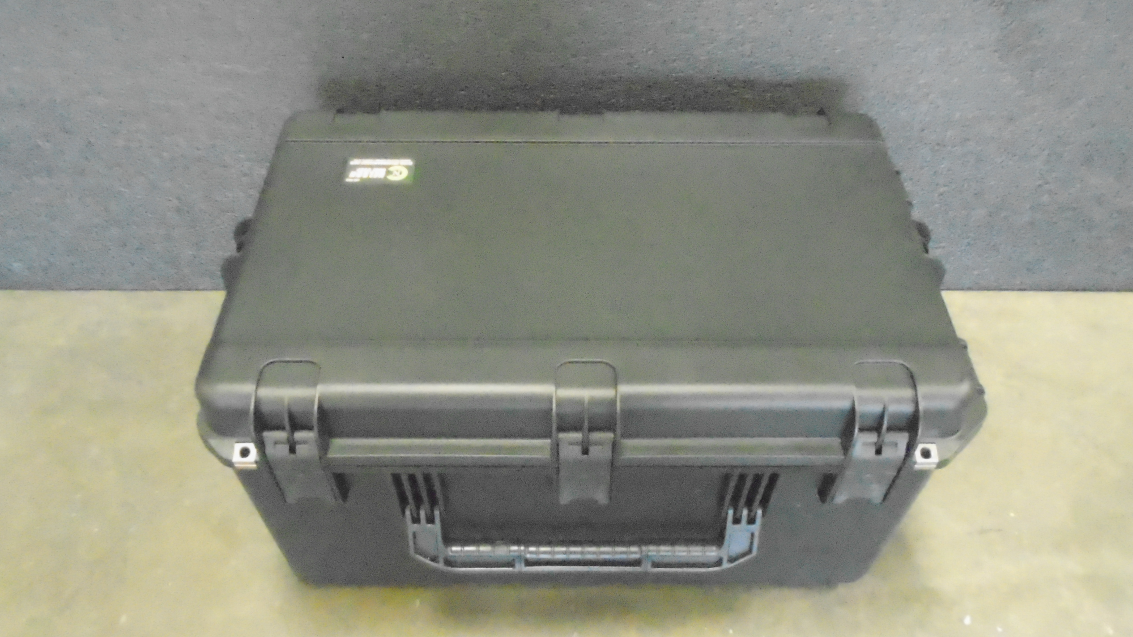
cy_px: 376
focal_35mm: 29
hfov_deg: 66.1
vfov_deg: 40.0
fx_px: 871
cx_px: 568
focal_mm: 4.6
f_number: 3.2
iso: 3200
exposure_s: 1/60
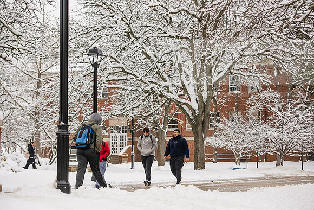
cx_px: 157
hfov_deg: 20.8
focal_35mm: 98
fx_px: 855
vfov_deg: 14.0
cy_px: 105
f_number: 4
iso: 160
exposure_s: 1/400
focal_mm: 98
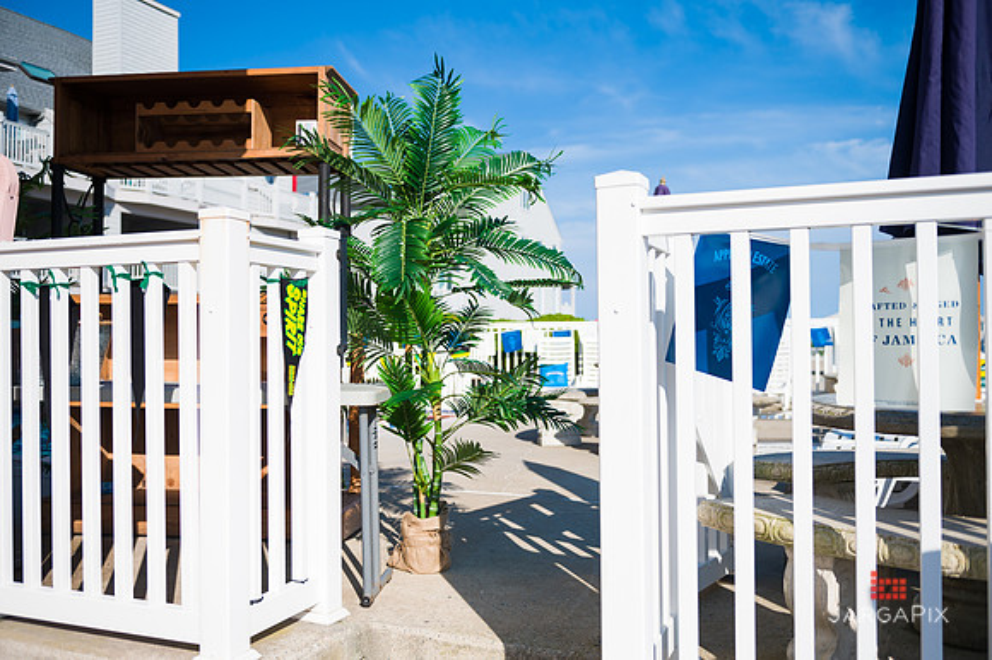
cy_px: 330
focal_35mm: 32
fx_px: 881
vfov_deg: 41.1
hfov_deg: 58.7
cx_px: 496
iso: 200
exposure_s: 1/4000
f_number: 4
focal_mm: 32
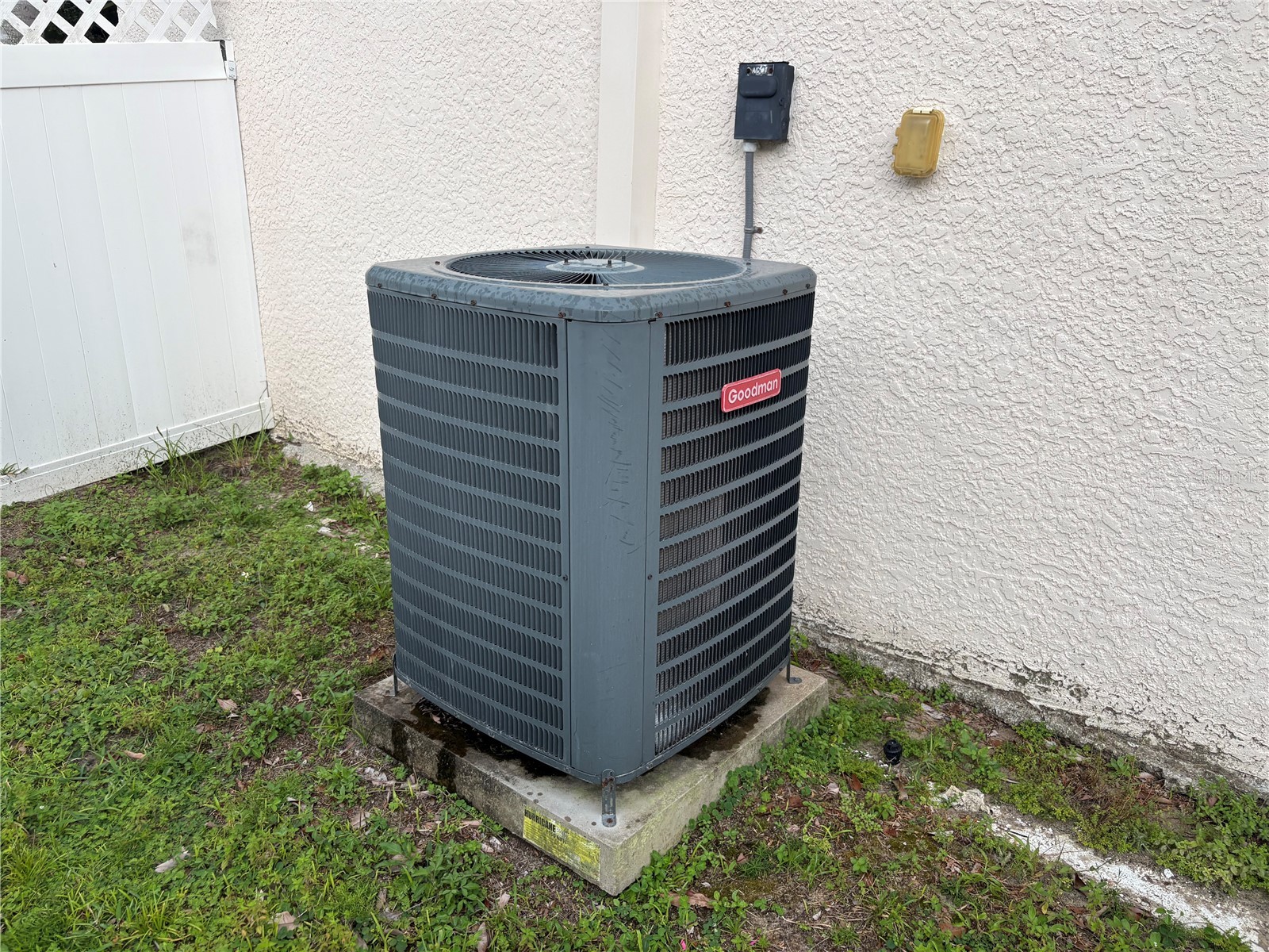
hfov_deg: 67.3
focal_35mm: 26
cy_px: 476
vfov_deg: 53.1
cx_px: 634
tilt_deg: -17.0
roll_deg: -2.3
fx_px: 953
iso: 50
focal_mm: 5.96
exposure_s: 1/503
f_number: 1.6
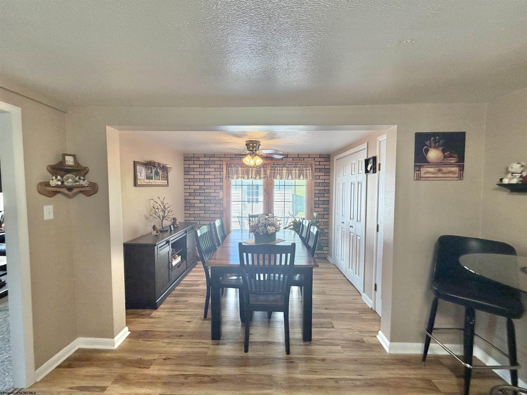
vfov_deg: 85.7
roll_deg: +0.4
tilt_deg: -1.4
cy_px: 198
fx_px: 213
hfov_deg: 102.1
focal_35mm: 14
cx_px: 264
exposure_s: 1/60
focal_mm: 2.22
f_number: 2.2
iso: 200
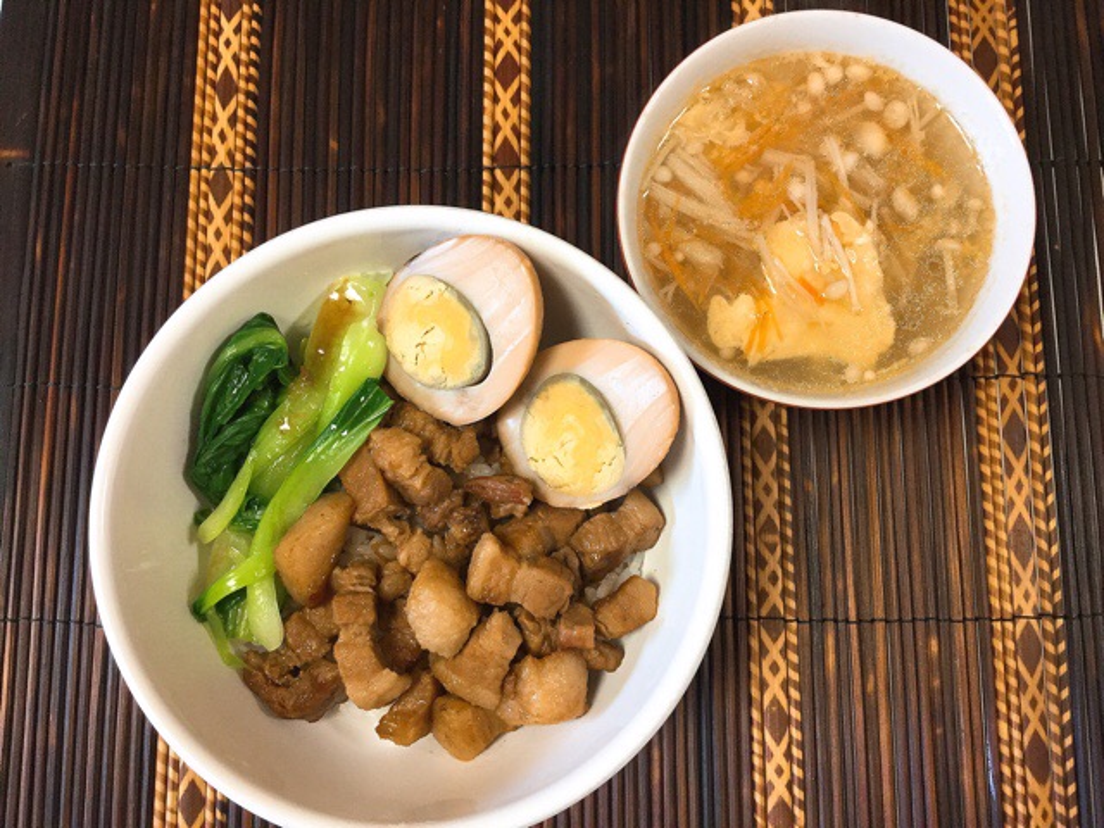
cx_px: 552
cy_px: 414
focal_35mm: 31
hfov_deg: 58.4
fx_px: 989
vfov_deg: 45.4
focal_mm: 3.3
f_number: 2.4
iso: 64
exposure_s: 1/30
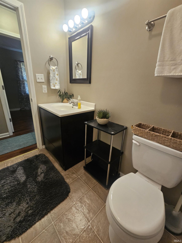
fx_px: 91
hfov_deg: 89.9
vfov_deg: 106.2
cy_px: 122
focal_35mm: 13
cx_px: 91
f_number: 2.2
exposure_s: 1/60
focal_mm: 2.2
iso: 250
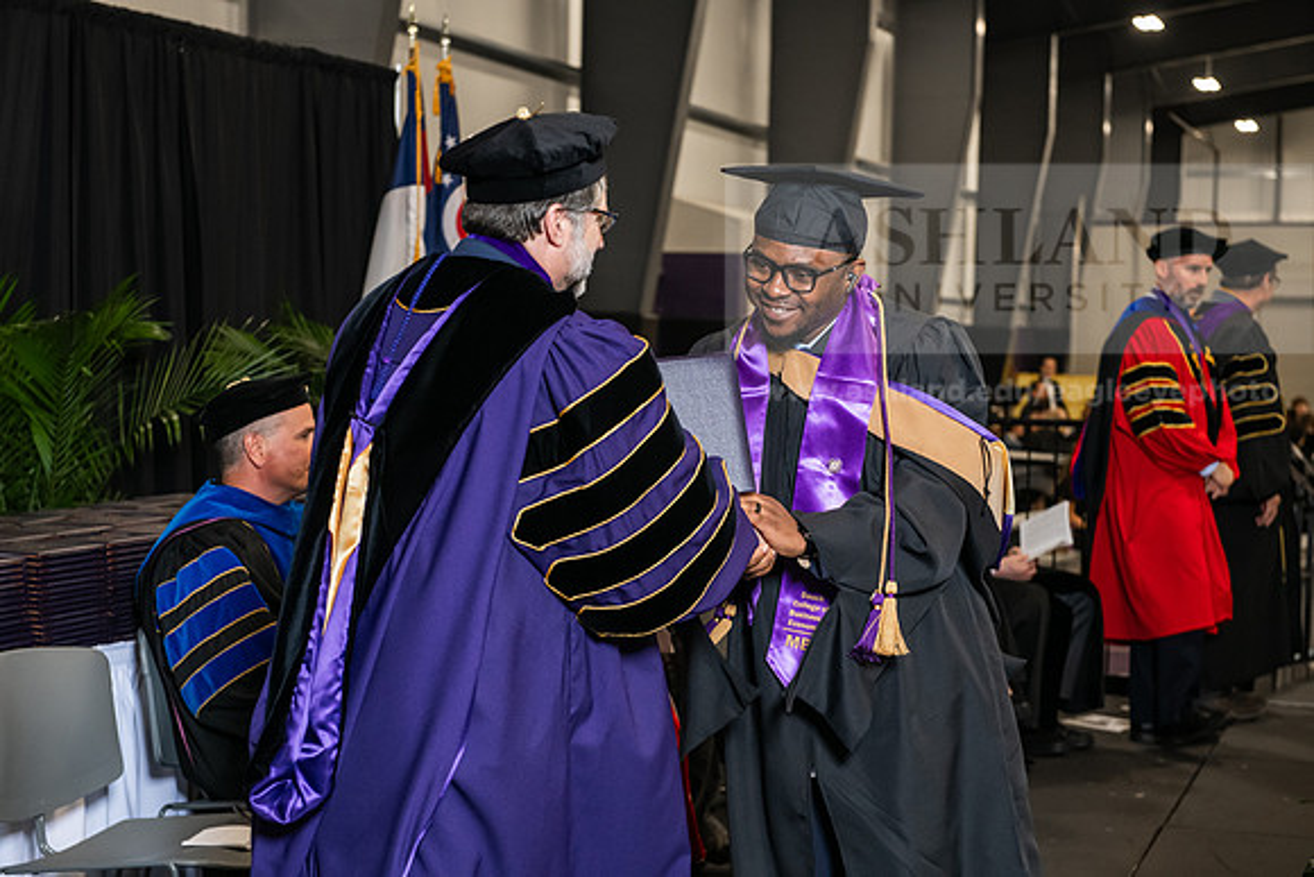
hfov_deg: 30.5
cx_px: 657
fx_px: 2409
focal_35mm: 66
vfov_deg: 20.6
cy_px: 438
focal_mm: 66
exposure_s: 1/200
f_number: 5
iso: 2000
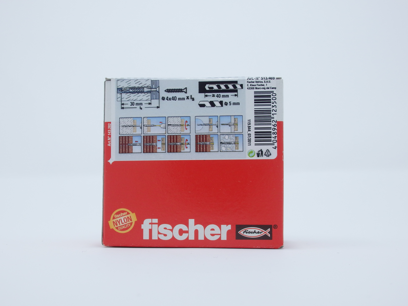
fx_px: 530
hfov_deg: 42.1
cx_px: 195
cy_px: 166
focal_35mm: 45
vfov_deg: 32.2
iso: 125
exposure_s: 1/200
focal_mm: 7.3
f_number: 3.7
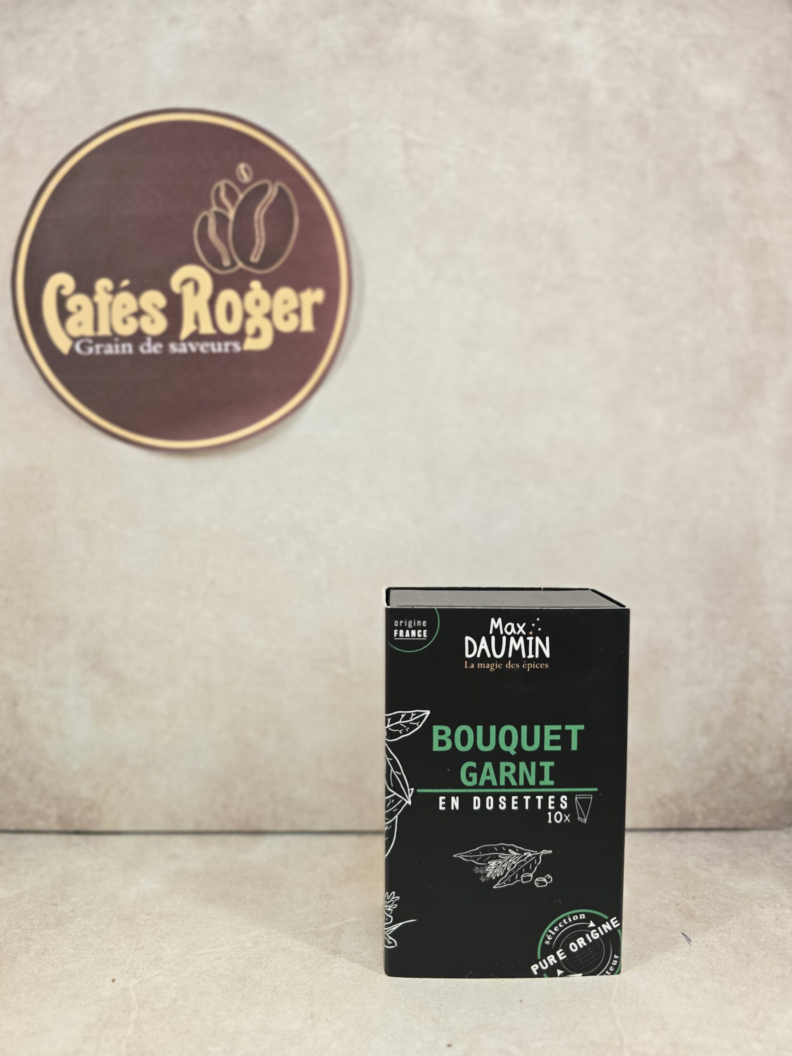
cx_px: 396
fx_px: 702
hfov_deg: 58.9
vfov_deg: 73.9
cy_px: 528
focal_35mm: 23
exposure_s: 1/100
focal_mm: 6.3
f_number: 1.7
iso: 125
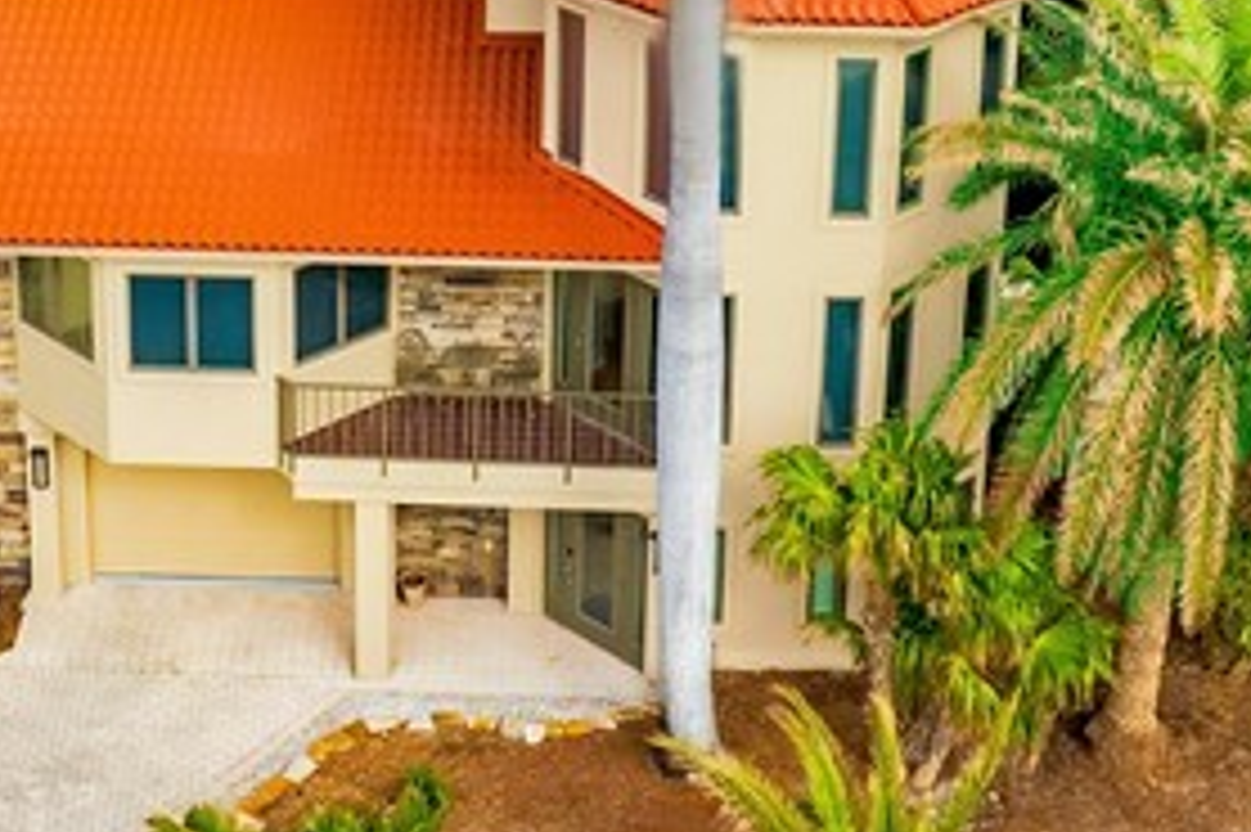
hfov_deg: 23.6
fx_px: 2987
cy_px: -164
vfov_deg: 15.3
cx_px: 459
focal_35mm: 86
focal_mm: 8.4
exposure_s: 1/1600
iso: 120
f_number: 2.8
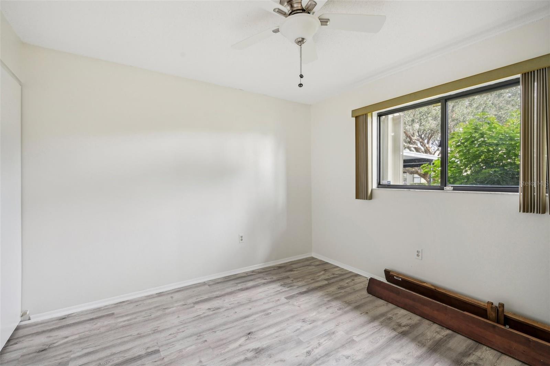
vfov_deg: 75.4
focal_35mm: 16
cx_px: 275
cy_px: 183
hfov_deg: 98.6
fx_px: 237
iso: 400
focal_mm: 15.5
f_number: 8
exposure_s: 1/30
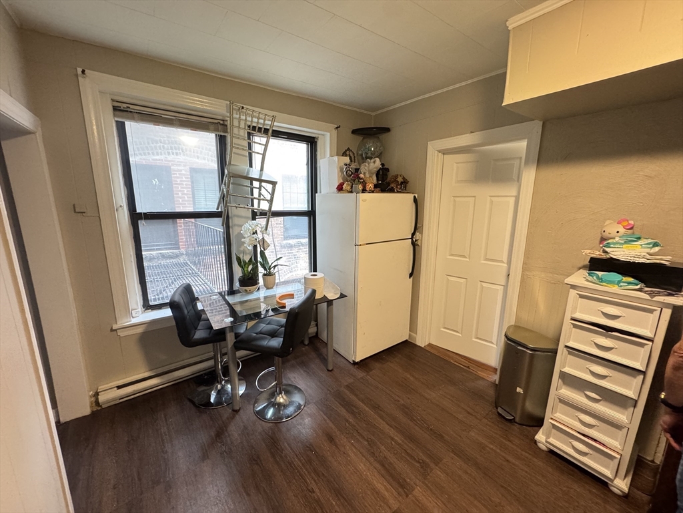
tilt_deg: -11.9
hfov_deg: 102.1
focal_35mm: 14
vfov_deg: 85.7
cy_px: 256
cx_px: 342
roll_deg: -0.5
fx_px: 276
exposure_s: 1/60
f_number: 2.2
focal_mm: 2.22
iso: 640
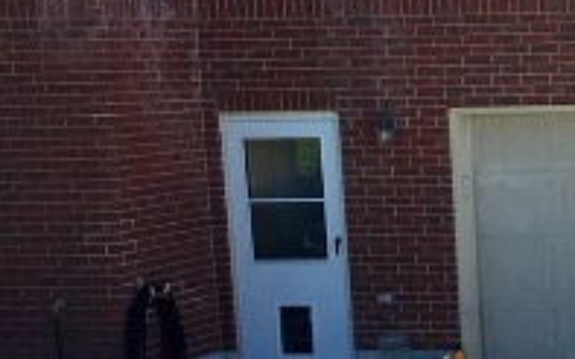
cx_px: 931
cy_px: 289
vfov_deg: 13.0
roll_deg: +1.8
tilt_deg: -8.0
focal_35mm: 100
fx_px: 1567
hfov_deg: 17.9
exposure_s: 1/1412
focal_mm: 4.15
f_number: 2.2
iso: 32
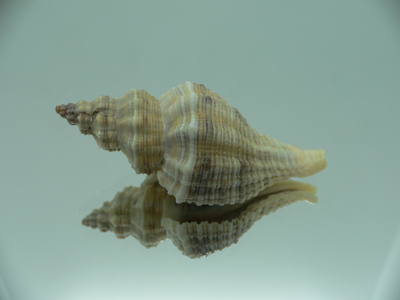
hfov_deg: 52.6
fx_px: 404
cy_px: 150
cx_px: 200
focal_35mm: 35
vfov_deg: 40.7
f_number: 2.8
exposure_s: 1/60
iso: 80
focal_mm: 4.6
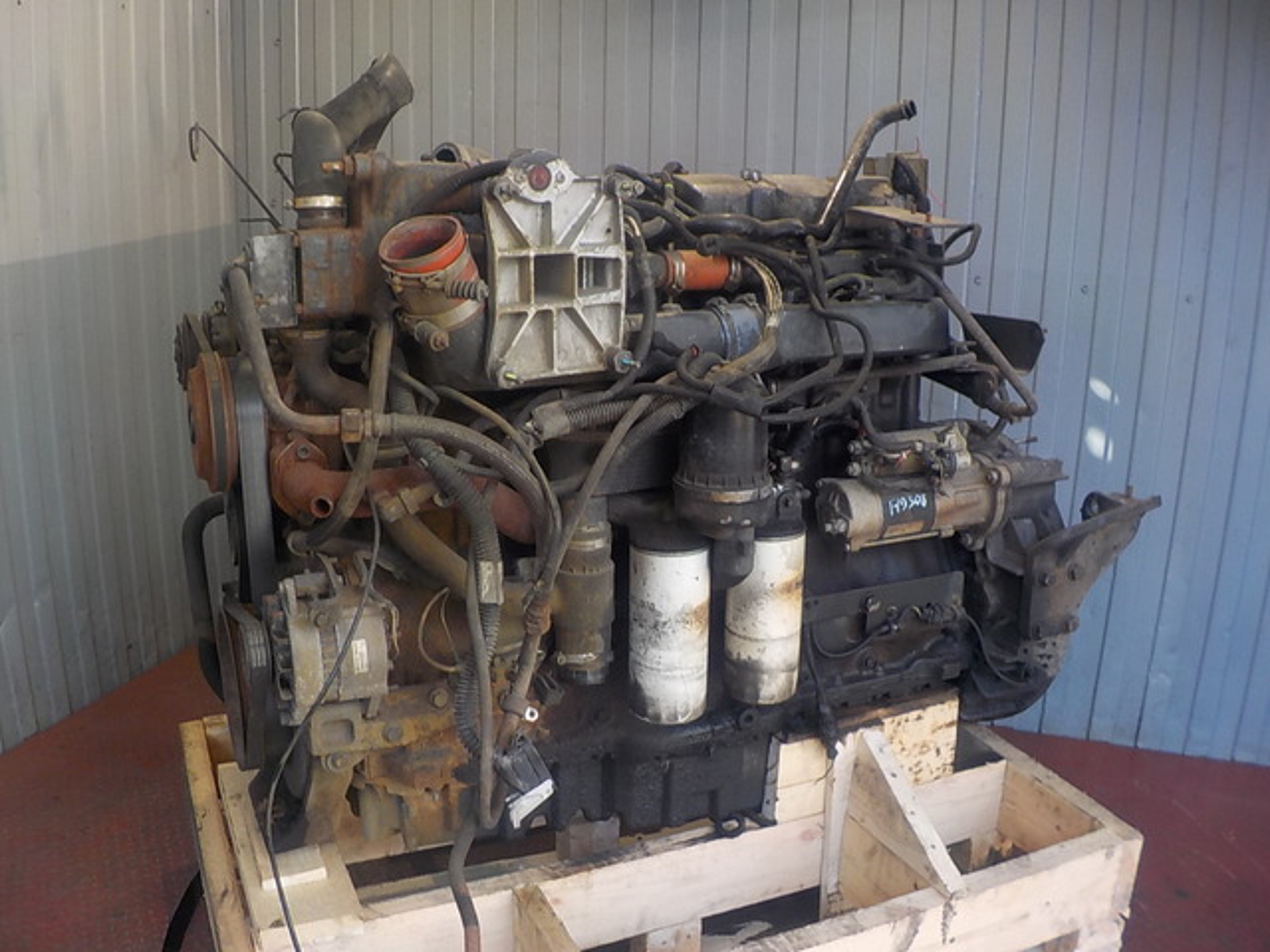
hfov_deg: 60.0
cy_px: 476
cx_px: 635
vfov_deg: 46.8
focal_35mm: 30
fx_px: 1101
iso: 125
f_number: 3.3
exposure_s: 1/40
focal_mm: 4.1
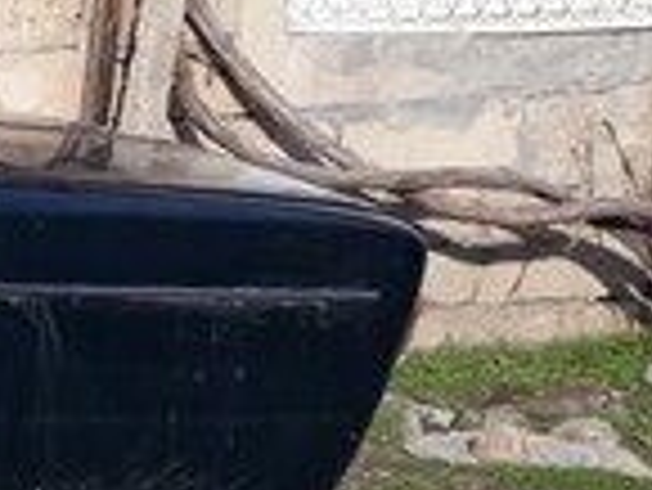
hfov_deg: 13.0
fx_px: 2319
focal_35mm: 123
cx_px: -805
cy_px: 384
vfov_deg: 12.0
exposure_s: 1/1048
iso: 40
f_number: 1.9
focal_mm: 3.6
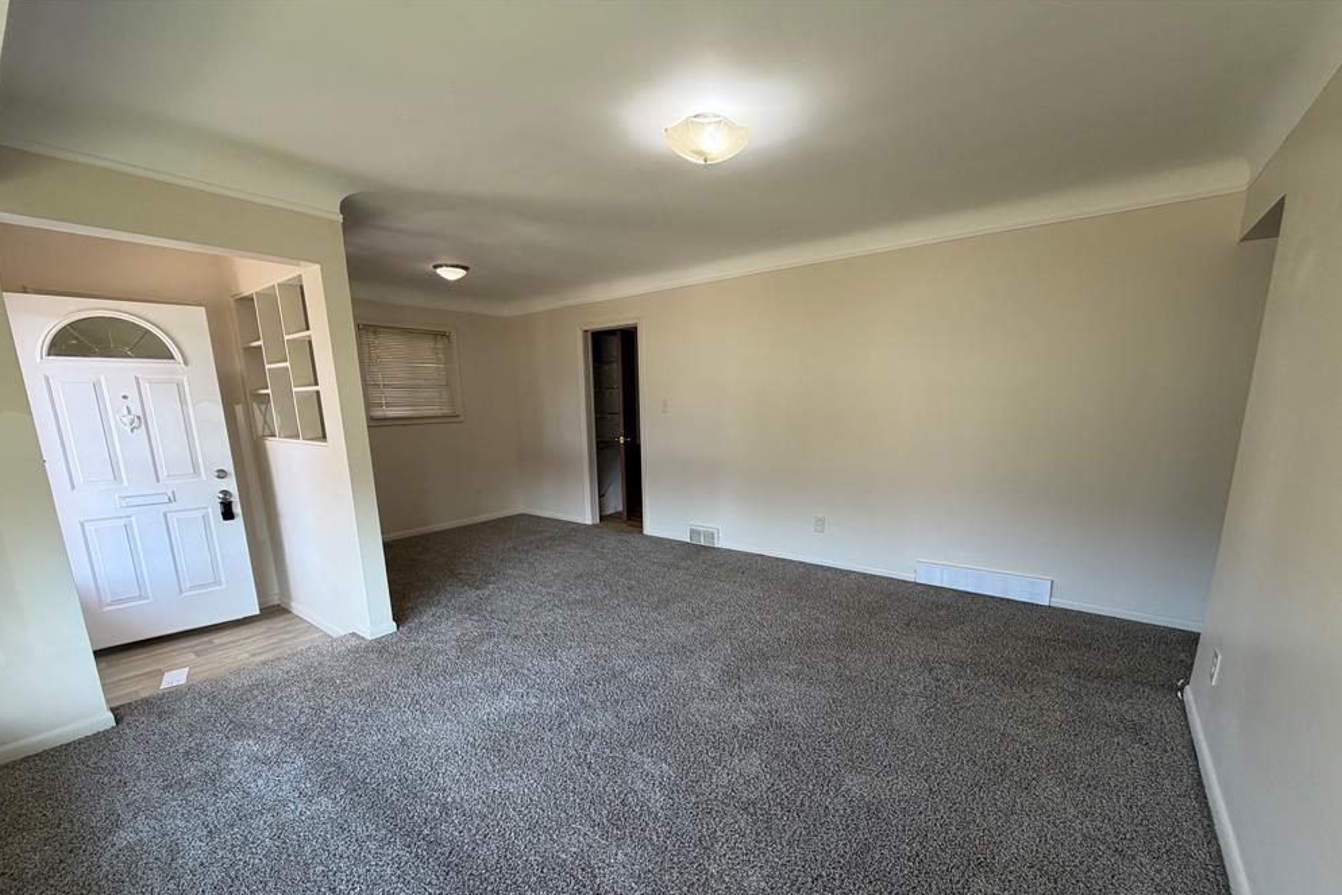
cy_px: 516
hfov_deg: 100.4
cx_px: 672
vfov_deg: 76.8
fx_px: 559
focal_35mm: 15
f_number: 2.2
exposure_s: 1/120
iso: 125
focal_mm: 2.22
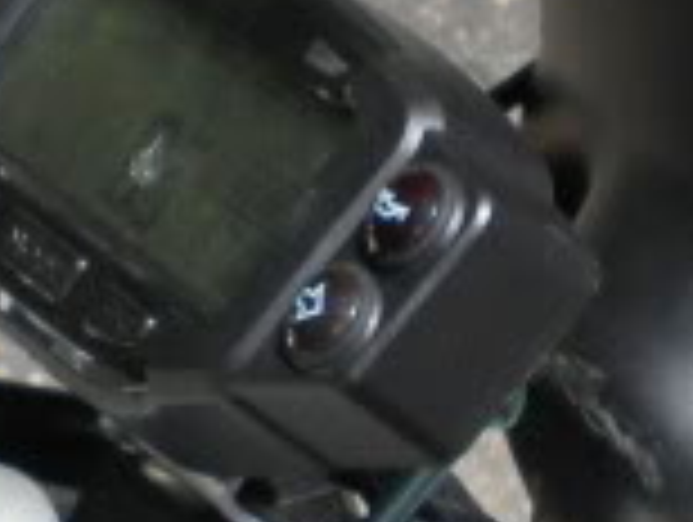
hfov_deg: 10.0
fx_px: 3950
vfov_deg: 7.5
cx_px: 292
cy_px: 531
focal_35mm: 197
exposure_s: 1/302
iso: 64
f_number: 4.6
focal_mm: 6.3
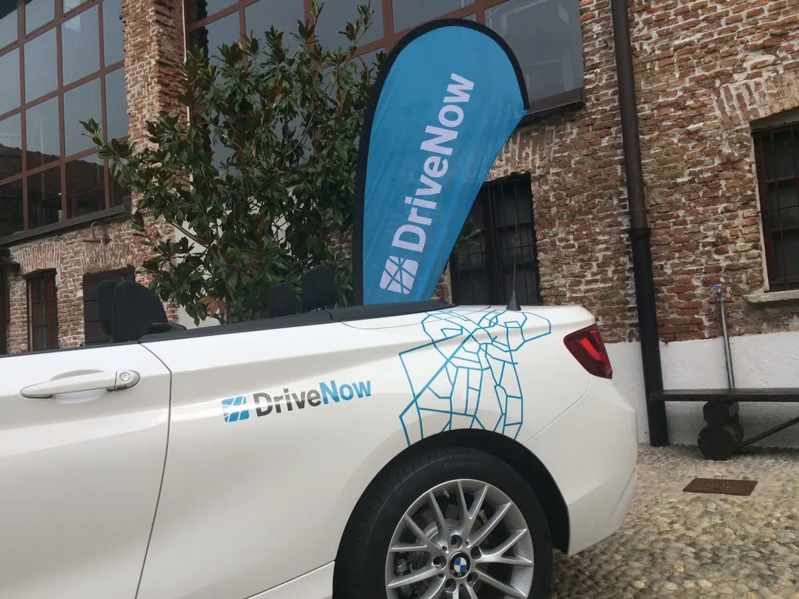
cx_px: 400
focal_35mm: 29
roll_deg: +2.8
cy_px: 300
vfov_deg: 48.2
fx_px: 669
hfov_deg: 61.7
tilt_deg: +3.4
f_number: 2.2
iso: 32
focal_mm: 4.15
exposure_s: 1/1282
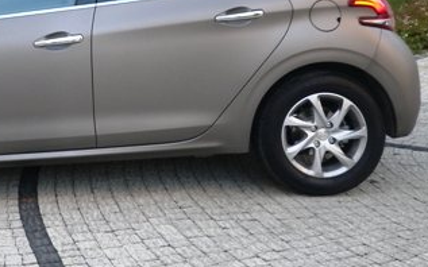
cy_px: 8
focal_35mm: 60
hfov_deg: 32.0
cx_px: 24
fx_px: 700
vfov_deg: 21.0
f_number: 3.5
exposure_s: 1/50
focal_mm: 5
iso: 80
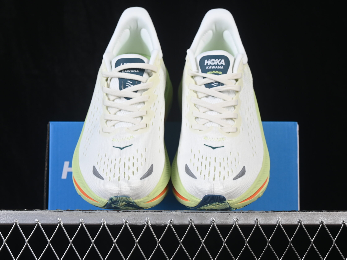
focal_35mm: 82
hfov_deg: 23.8
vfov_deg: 18.0
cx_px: 173
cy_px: 129
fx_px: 822
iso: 160
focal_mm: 50
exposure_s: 1/80
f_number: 8
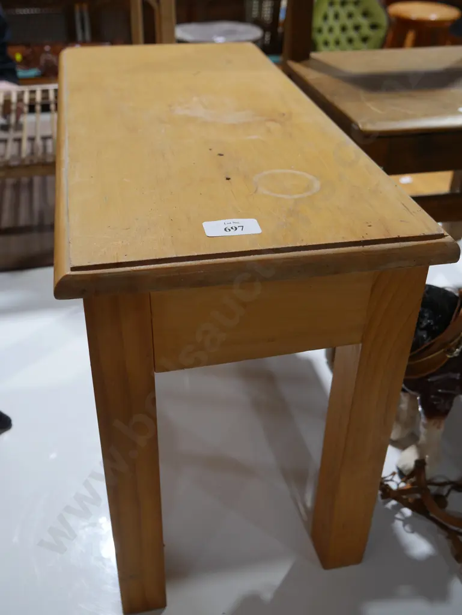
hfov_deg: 41.8
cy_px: 308
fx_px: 605
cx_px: 231
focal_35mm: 34
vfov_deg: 53.9
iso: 320
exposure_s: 1/60
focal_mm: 17
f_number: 4
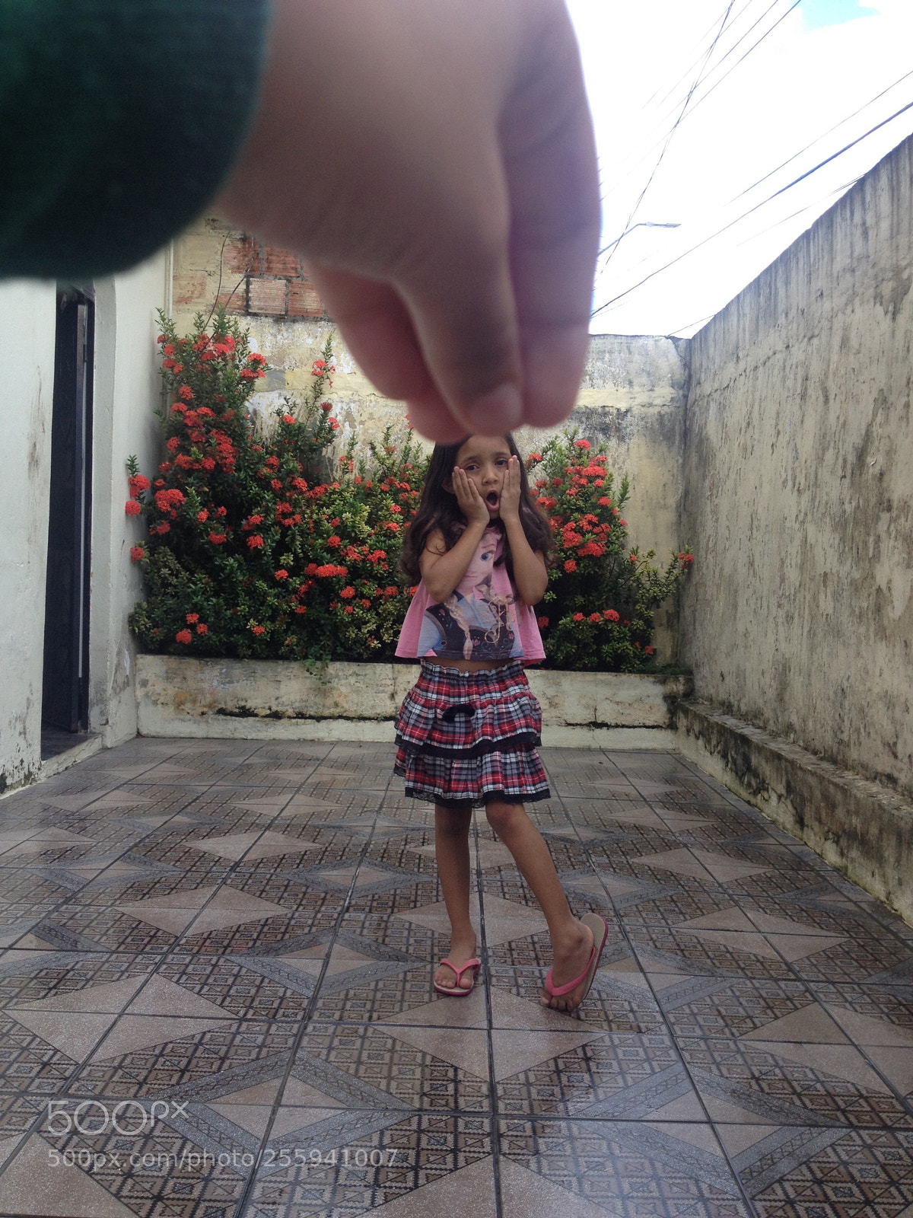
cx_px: 456
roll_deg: -2.4
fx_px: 1231
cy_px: 609
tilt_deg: -2.8
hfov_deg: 40.7
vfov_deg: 52.6
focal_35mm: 35
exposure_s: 1/193
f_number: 2.4
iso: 50
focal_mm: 4.28
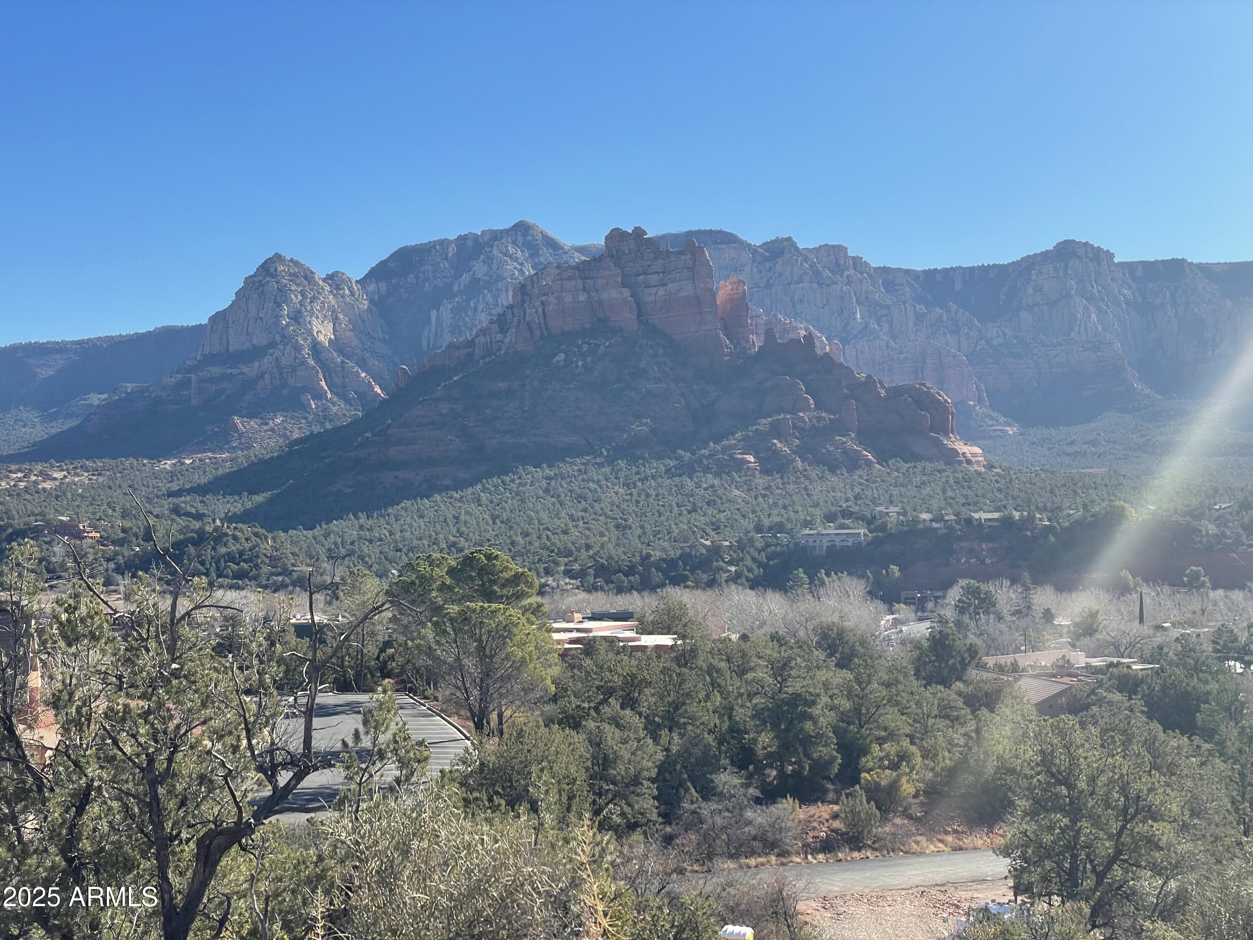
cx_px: 626
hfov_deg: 36.8
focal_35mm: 52
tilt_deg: +0.8
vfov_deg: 28.0
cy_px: 470
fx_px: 1882
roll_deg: +1.6
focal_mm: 6
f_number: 2
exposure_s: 1/1261
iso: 25
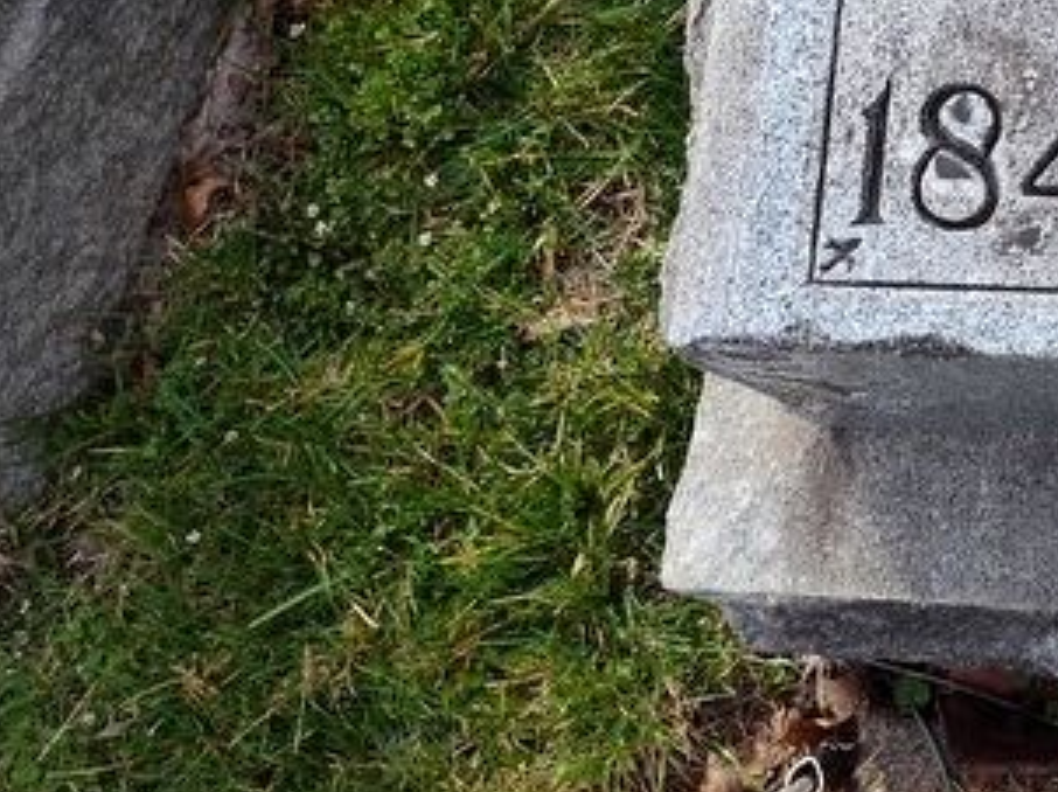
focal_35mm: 61
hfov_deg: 27.1
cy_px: -214
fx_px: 1863
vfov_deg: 21.8
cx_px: 1338
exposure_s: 1/799
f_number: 1.8
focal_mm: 5.56
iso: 100
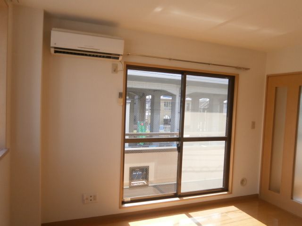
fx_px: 227
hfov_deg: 67.3
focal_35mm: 26
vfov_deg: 53.1
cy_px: 113
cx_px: 151
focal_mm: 4.7
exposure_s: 1/250
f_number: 2.8
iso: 100
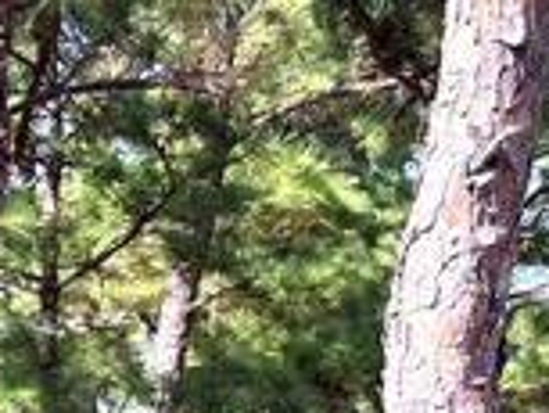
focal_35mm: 174
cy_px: 916
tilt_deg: -6.8
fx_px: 2762
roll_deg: -1.7
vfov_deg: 8.0
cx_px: -1263
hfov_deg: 8.7
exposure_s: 1/631
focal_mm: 5.1
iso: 50
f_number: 1.6
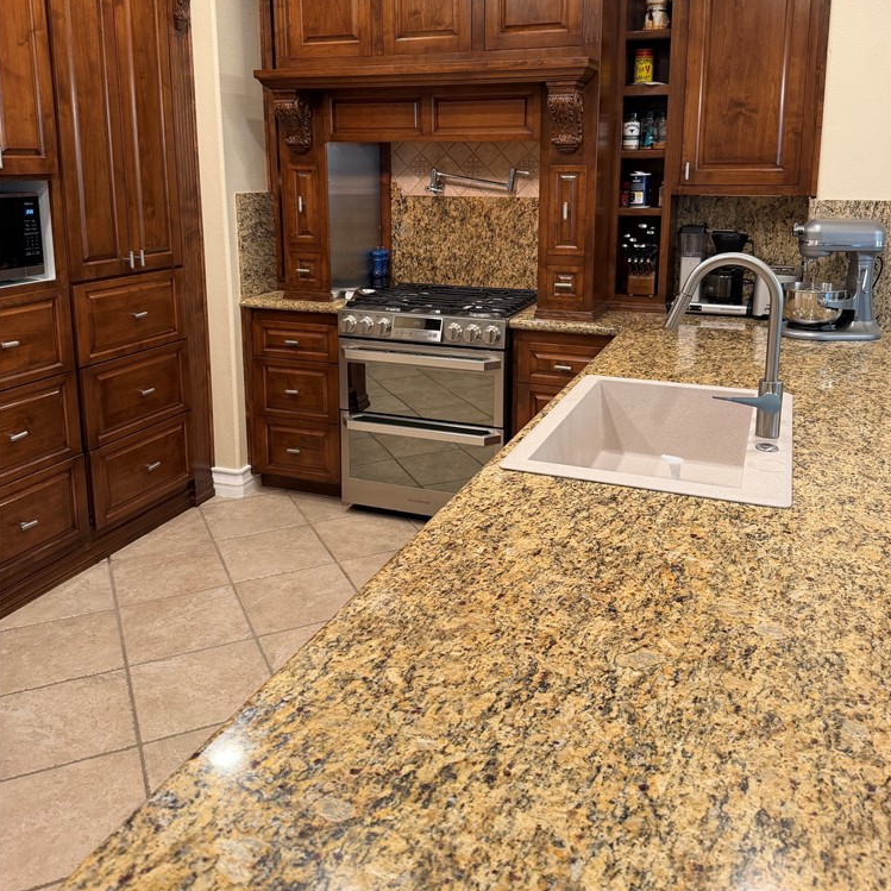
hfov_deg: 55.6
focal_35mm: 29
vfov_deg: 54.7
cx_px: 452
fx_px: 845
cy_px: 313
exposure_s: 1/60
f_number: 1.78
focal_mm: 6.76
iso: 200
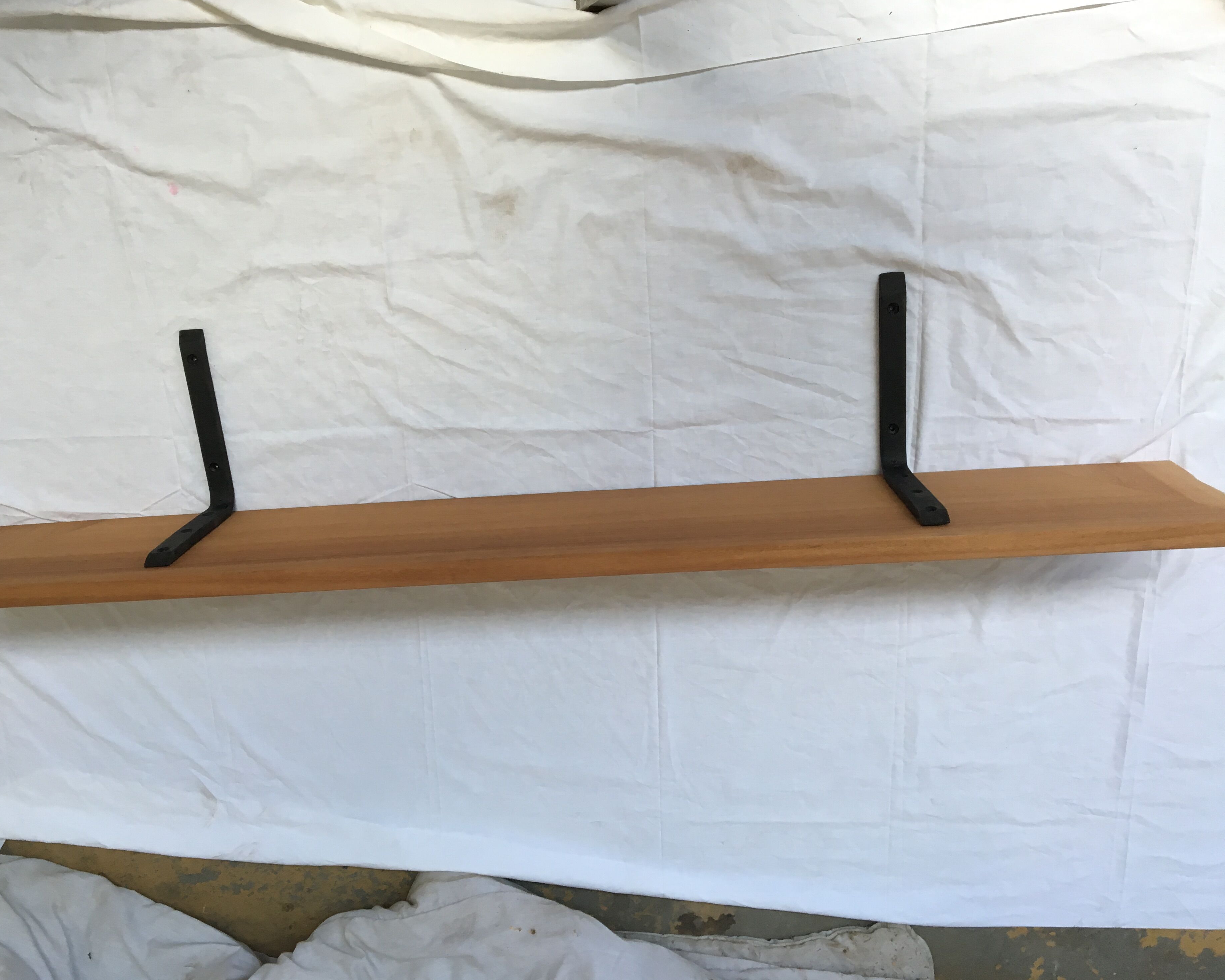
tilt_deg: -71.4
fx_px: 1124
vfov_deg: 47.1
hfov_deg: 57.1
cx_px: 557
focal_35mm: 31
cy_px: 490
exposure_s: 1/33
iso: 64
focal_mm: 4.15
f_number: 2.2
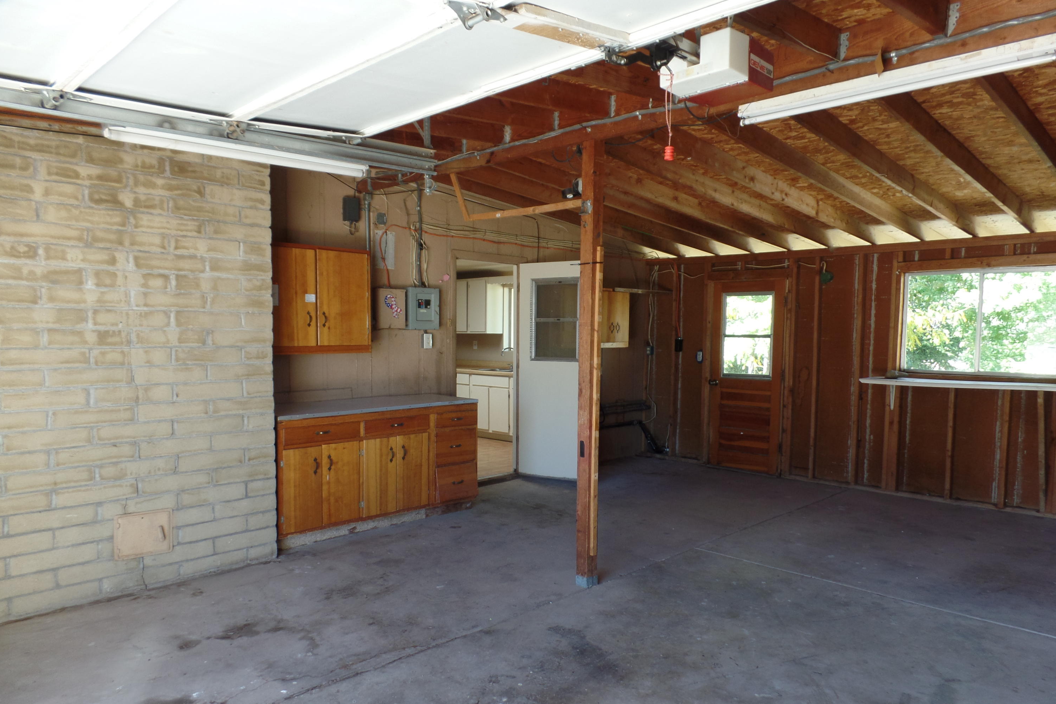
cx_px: 528
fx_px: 704
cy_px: 385
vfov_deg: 53.0
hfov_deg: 73.7
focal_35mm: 24
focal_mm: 4.1
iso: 80
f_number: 2.8
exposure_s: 1/30
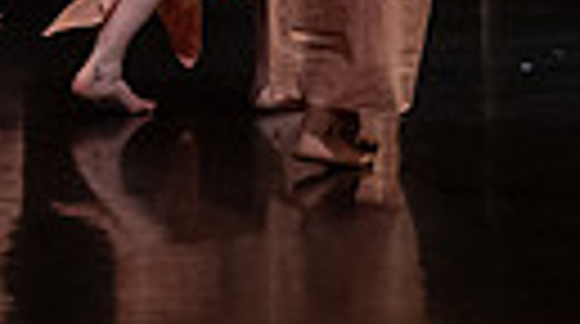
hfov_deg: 7.1
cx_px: 781
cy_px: -321
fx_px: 4605
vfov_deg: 4.0
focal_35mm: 300
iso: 4000
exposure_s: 1/400
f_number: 4
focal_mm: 52
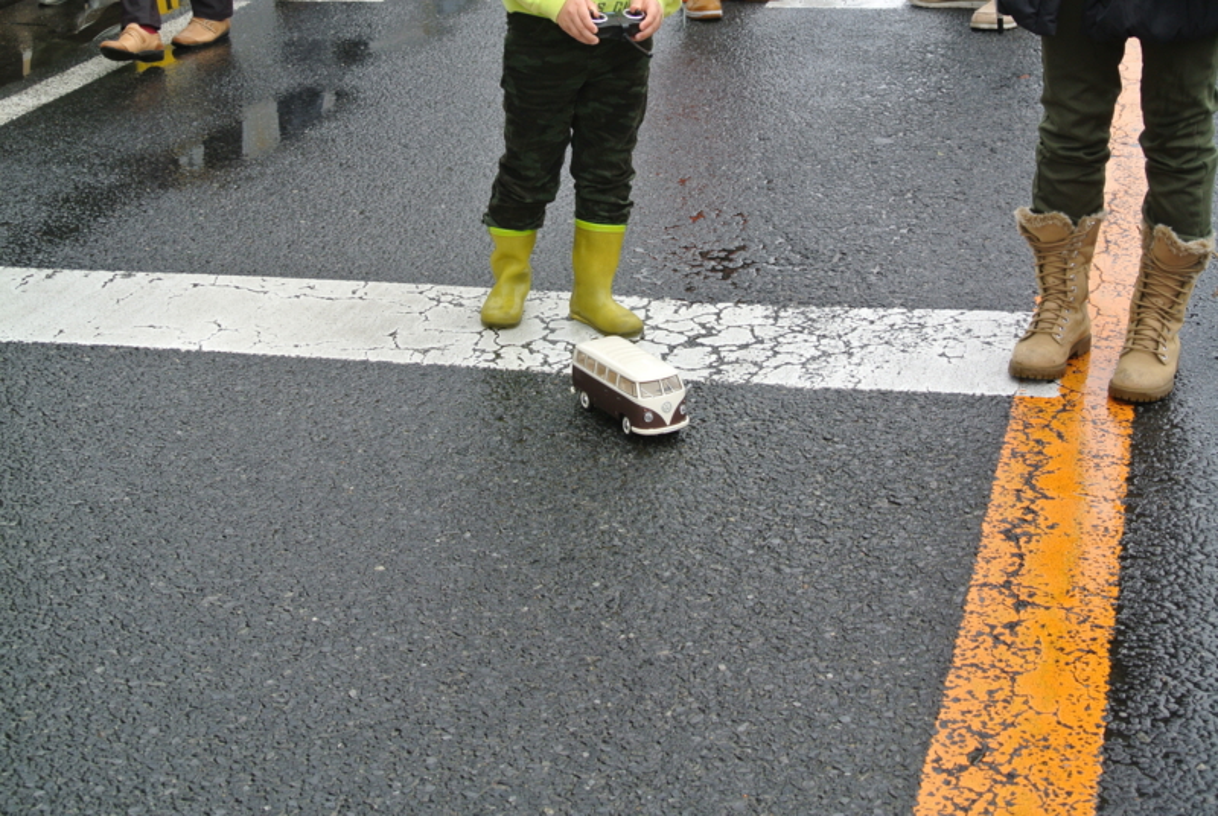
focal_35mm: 63
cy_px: 408
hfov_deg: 31.8
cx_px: 609
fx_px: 2135
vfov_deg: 21.6
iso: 100
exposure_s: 1/100
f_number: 5
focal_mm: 23.6
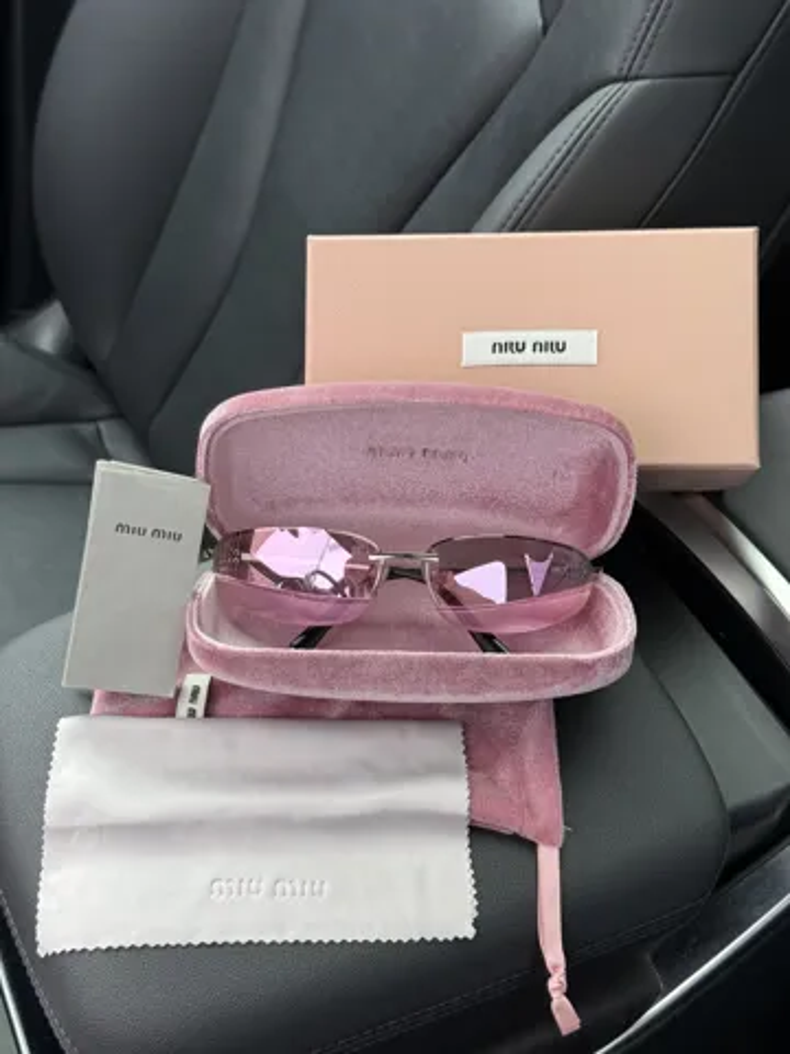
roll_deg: -2.5
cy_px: 527
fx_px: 1461
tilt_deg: -44.5
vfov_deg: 39.7
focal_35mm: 48
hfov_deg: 30.3
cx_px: 395
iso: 80
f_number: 1.78
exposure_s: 1/102
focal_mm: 6.76
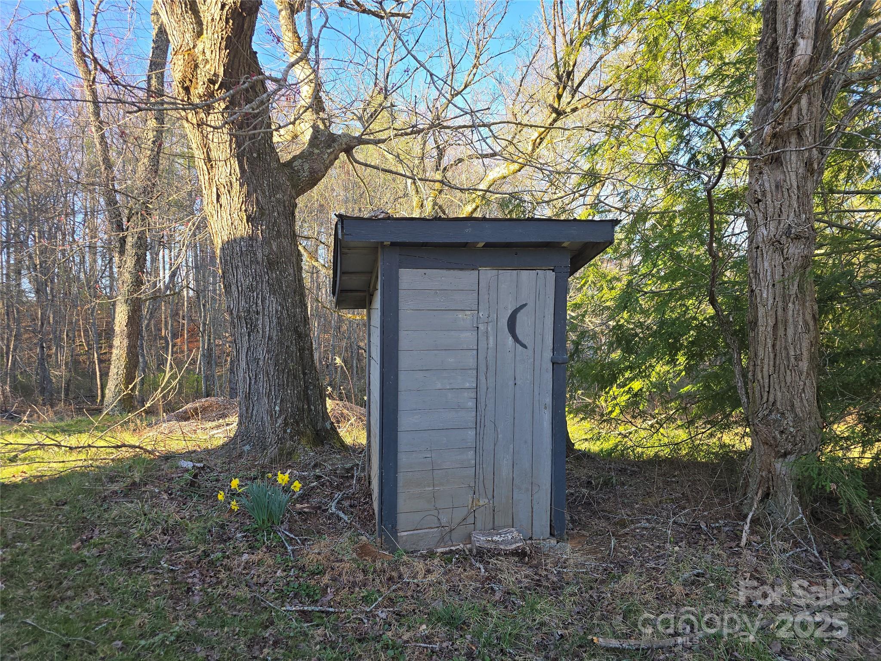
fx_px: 585
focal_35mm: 23
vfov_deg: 58.9
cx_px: 440
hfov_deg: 73.9
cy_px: 330
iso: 20
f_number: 1.7
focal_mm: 6.3
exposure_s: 1/180
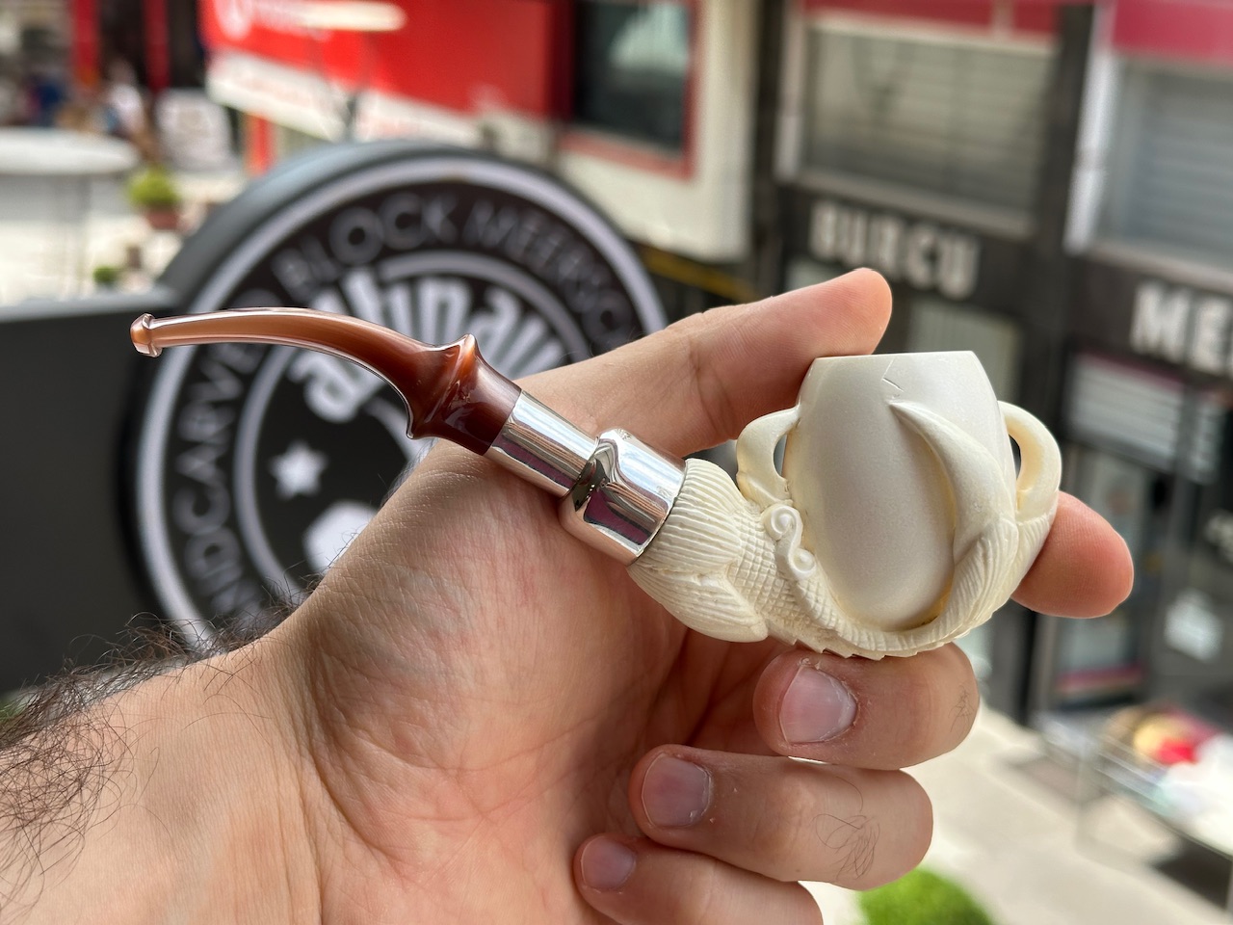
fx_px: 1710
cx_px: 616
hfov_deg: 39.7
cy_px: 462
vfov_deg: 30.3
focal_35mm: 48
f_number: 1.78
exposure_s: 1/816
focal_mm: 6.86
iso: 64
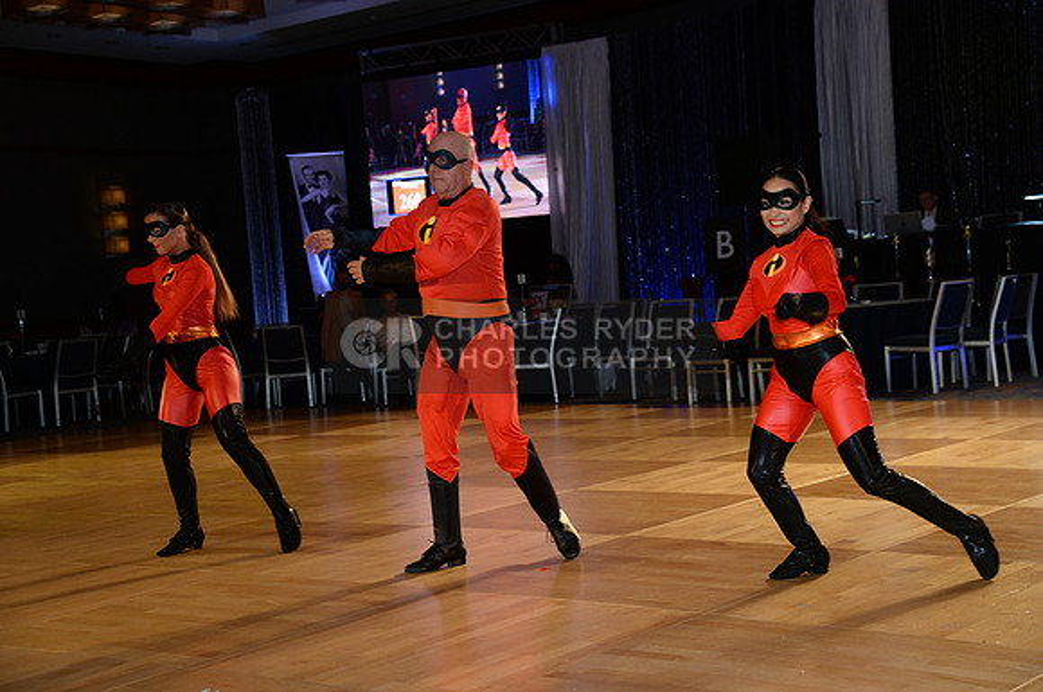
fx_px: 1591
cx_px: 522
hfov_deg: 36.3
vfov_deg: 24.5
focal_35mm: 55
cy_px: 346
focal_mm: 55
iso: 2000
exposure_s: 1/250
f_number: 5
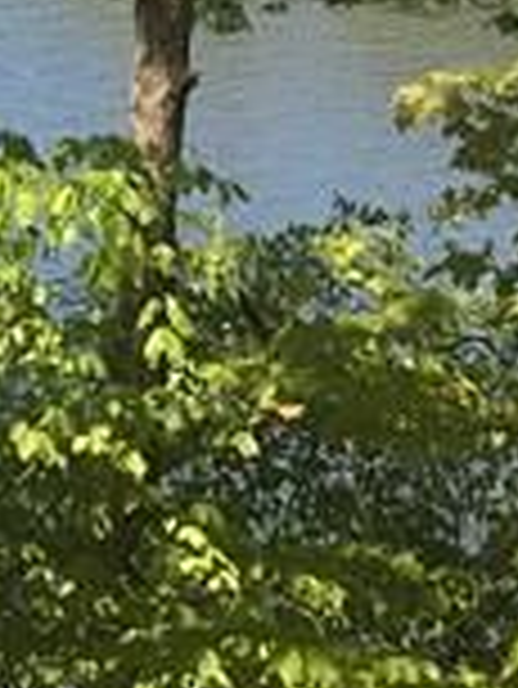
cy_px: -319
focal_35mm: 194
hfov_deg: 7.1
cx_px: -802
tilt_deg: -5.4
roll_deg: -0.1
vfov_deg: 9.9
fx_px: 3865
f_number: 2.2
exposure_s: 1/657
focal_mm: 4.15
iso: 25
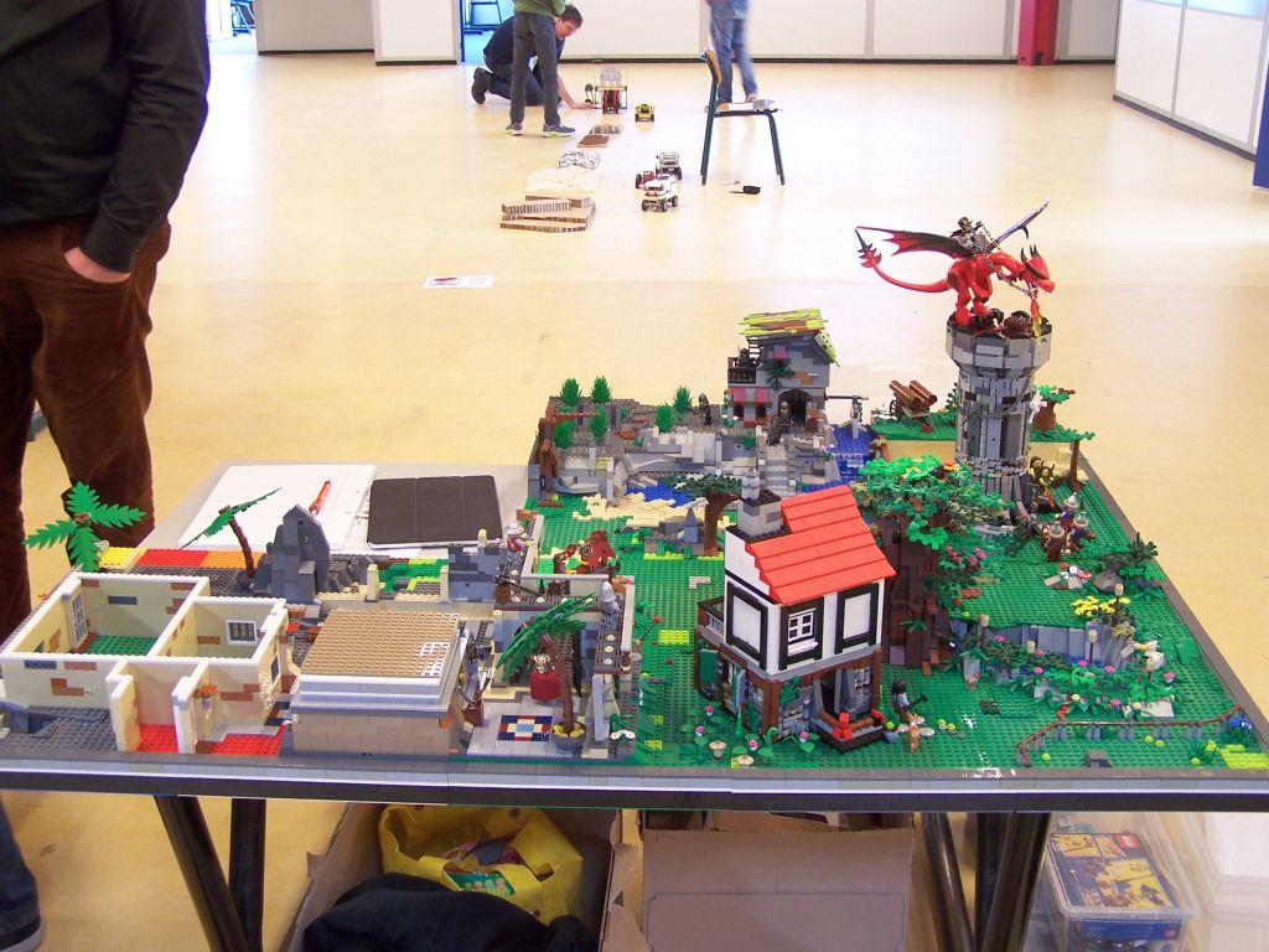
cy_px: 476
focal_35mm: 40
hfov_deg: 46.8
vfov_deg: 36.0
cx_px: 634
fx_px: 1466
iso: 80
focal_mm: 6.7
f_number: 2.8
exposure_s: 1/6
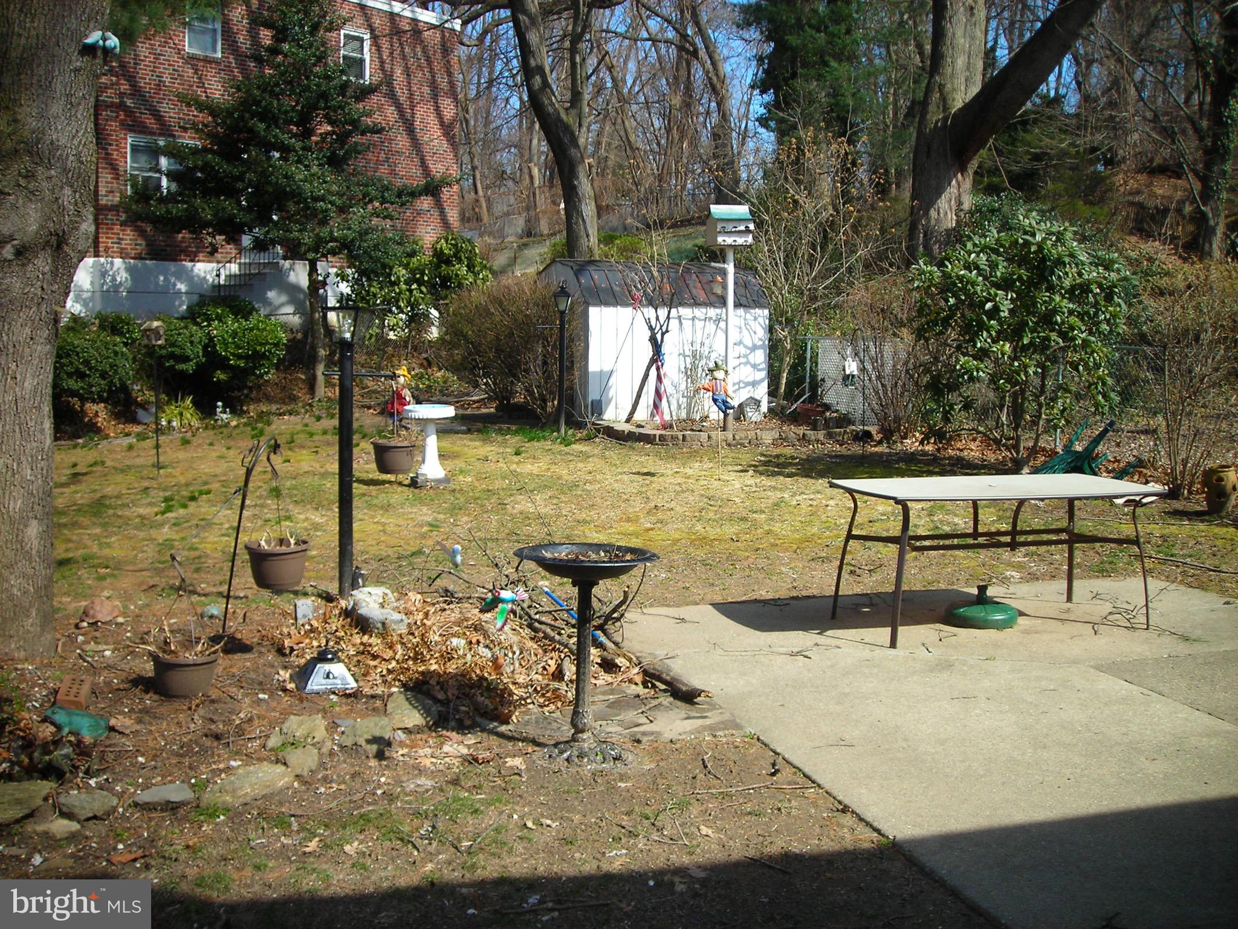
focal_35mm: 38
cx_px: 619
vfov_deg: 37.7
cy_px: 464
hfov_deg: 49.0
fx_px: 1359
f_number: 6.4
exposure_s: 1/125
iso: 50
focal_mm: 6.3
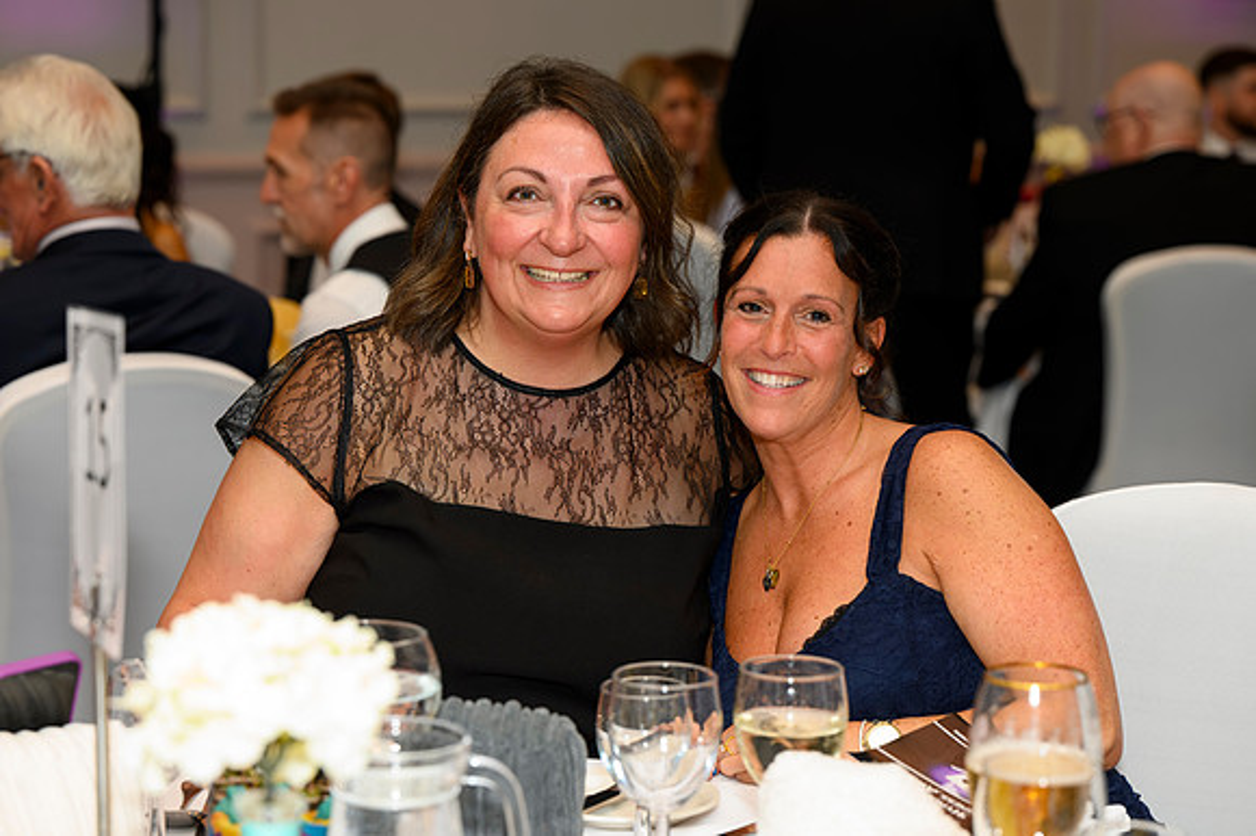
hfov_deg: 25.4
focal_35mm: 80
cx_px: 628
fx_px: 2789
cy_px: 418
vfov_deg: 17.0
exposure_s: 1/200
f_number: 4
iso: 1250
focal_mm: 80
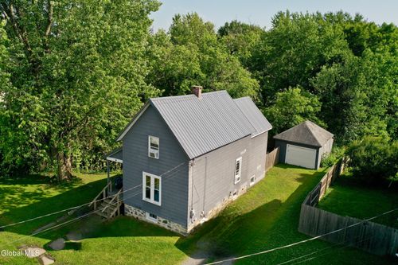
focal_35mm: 28
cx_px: 199
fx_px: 309
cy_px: 132
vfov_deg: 46.4
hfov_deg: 65.5
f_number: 3.5
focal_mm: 10.26
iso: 100
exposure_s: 1/60
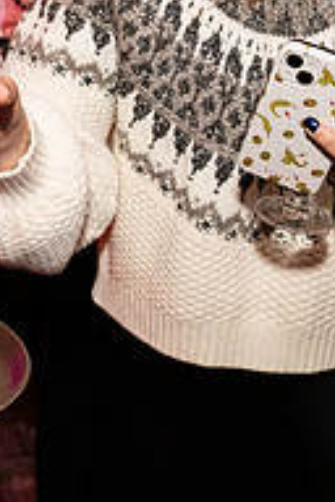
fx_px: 1061
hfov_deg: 17.1
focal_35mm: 76
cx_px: -71
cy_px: 221
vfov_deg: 26.6
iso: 3200
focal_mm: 24
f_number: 2.8
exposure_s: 1/100
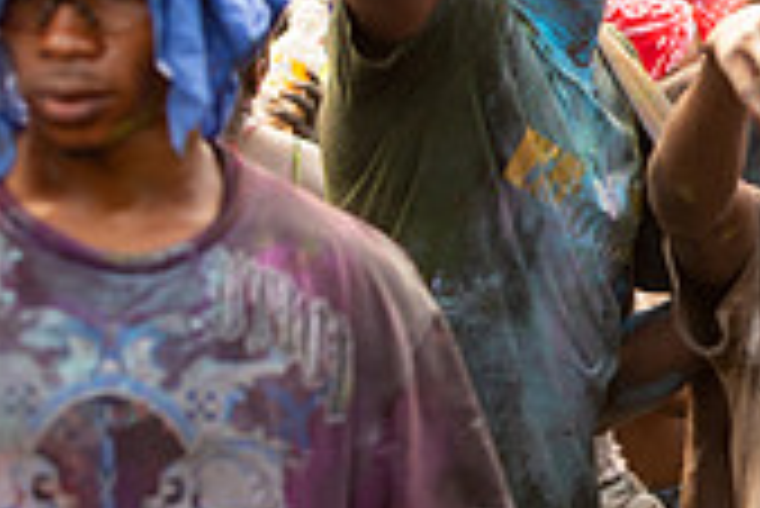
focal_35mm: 240
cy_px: 279
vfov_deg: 5.7
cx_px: 1039
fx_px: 5071
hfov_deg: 8.4
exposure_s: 1/320
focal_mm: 70
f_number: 5
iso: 800
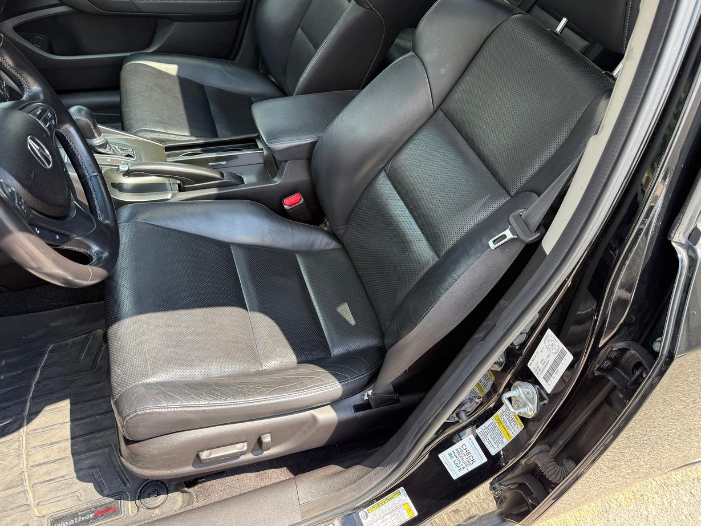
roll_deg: -9.9
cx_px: 363
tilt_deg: -44.8
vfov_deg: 54.9
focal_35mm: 25
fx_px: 506
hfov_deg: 69.4
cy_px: 260
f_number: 1.78
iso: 100
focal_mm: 6.76
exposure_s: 1/370
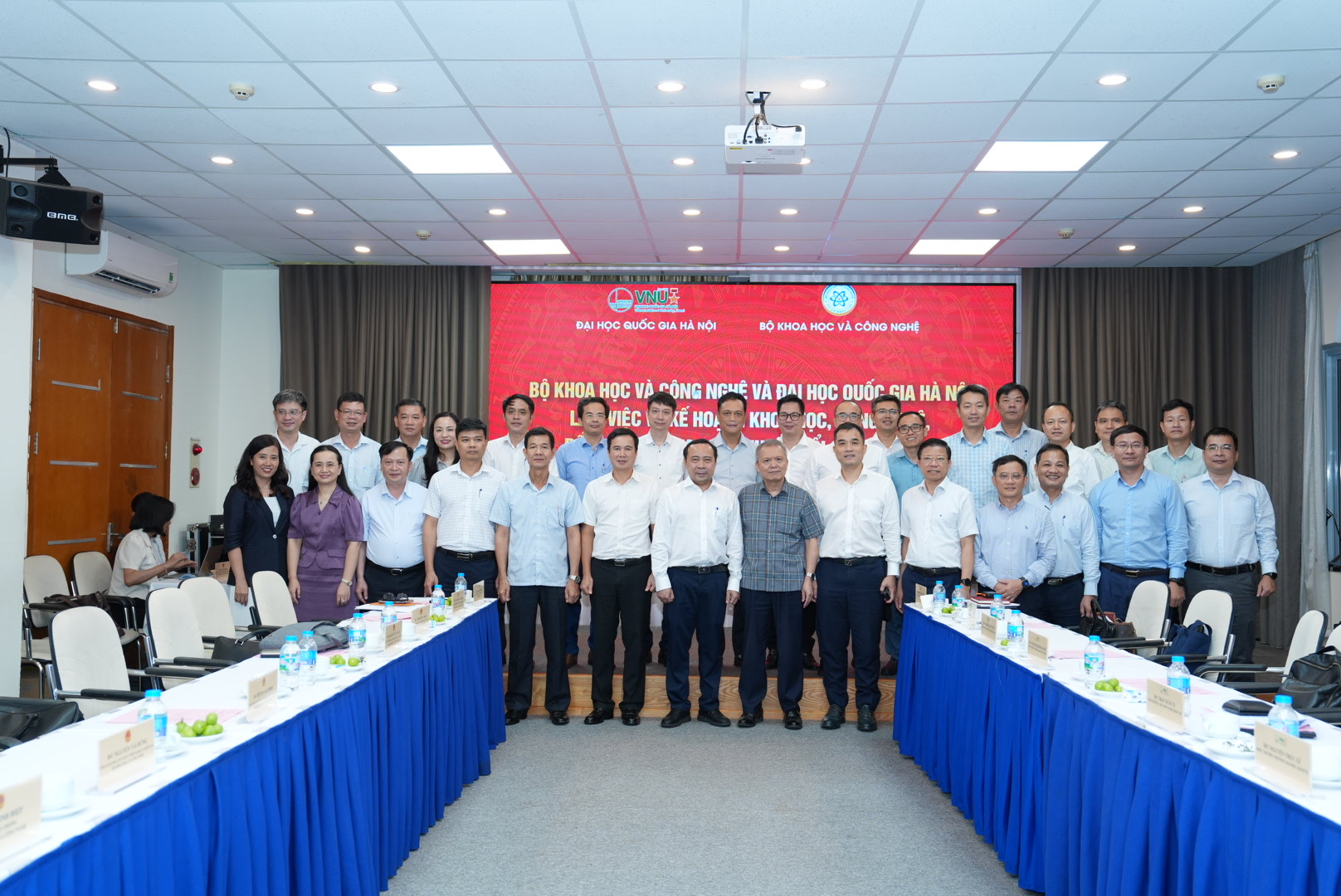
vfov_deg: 40.0
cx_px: 670
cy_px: 448
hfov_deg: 57.2
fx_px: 1230
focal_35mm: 33
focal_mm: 33
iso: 640
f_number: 3.2
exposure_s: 1/160
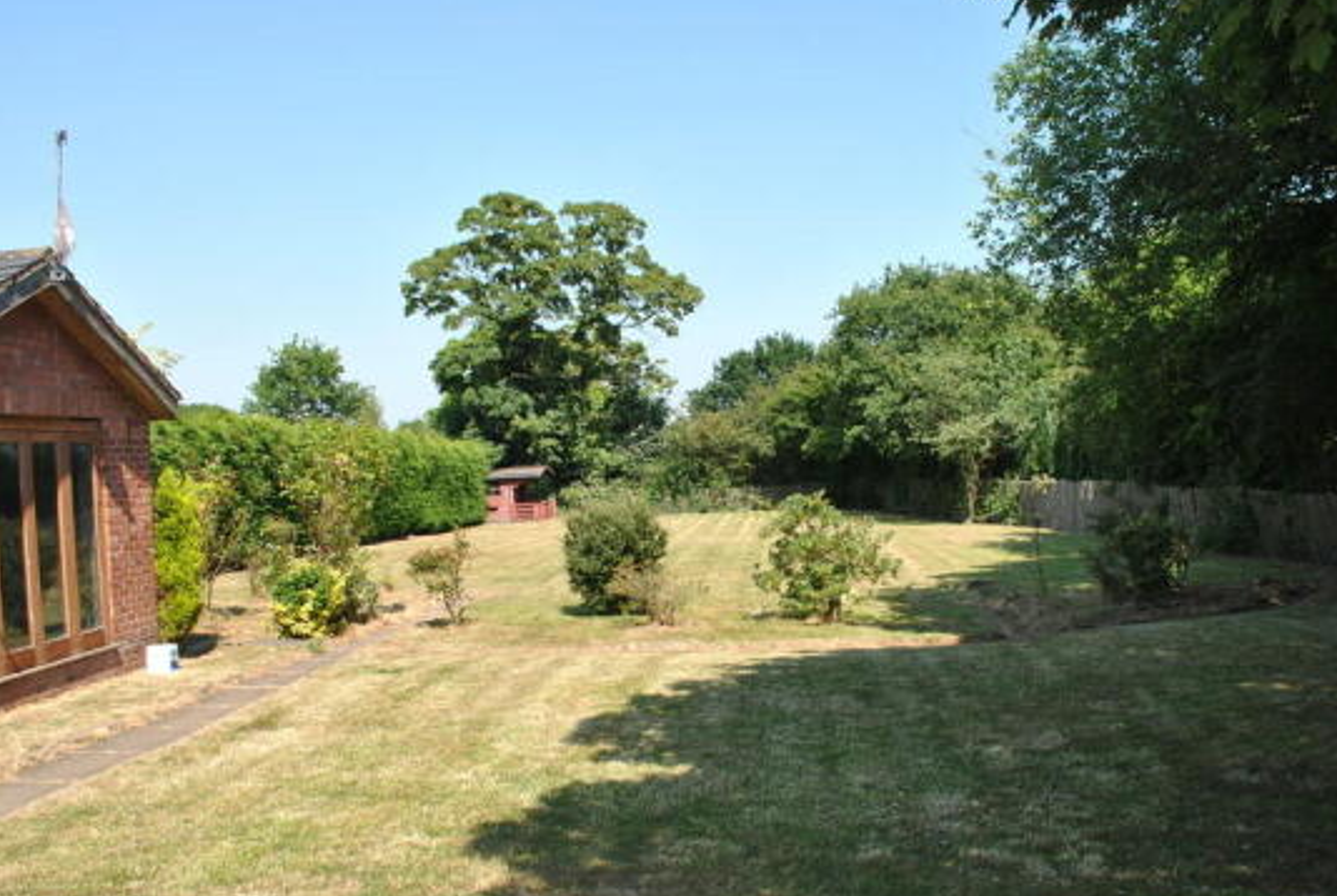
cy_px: 532
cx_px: 655
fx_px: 1228
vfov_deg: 40.0
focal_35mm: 33
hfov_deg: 57.1
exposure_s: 1/200
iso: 100
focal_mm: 18
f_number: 7.1
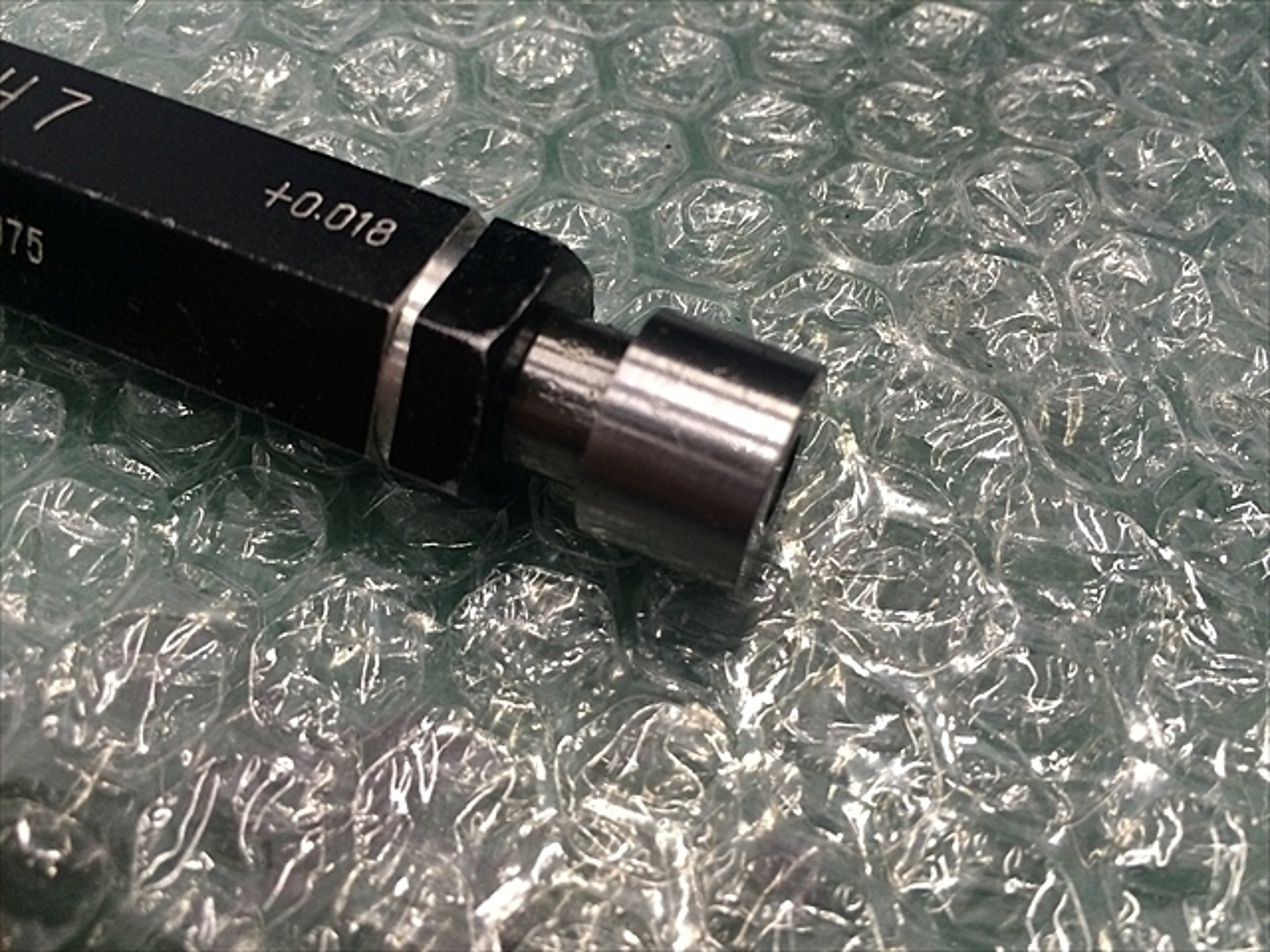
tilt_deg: -59.4
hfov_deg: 61.7
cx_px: 635
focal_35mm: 29
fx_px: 1064
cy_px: 476
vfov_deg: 48.2
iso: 125
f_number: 2.2
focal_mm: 4.15
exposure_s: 1/30
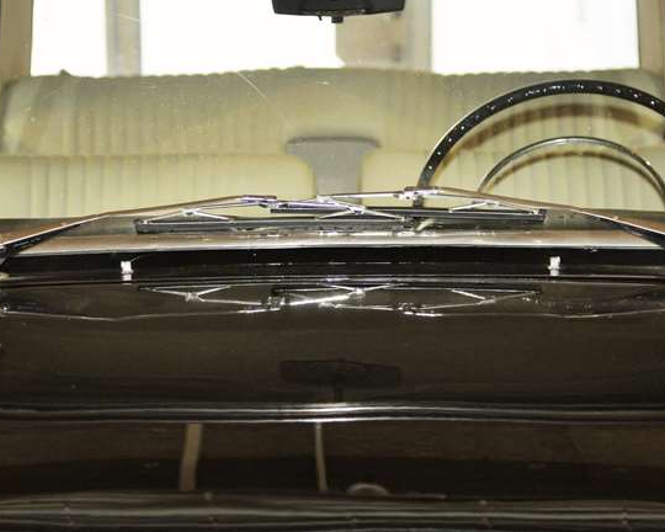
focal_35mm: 130
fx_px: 2559
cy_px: 234
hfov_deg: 14.8
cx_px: 355
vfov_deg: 11.9
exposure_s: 1/60
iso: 800
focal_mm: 78
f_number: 4
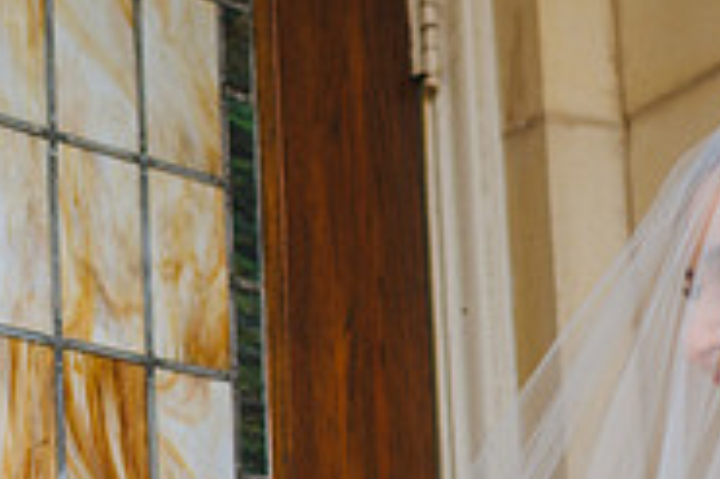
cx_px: 97
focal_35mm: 110
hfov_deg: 18.4
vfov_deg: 12.3
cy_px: 438
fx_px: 2198
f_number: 2
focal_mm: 35
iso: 50
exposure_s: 1/640
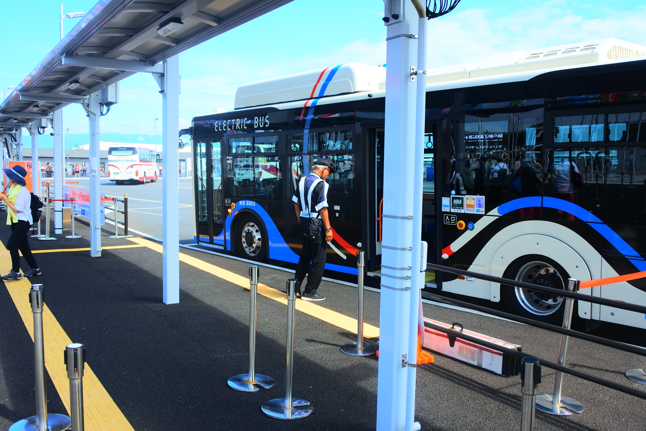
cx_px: 323
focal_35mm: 33
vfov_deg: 40.0
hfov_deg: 57.2
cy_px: 216
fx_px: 592
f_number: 3.8
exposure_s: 1/640
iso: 160
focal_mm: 12.3
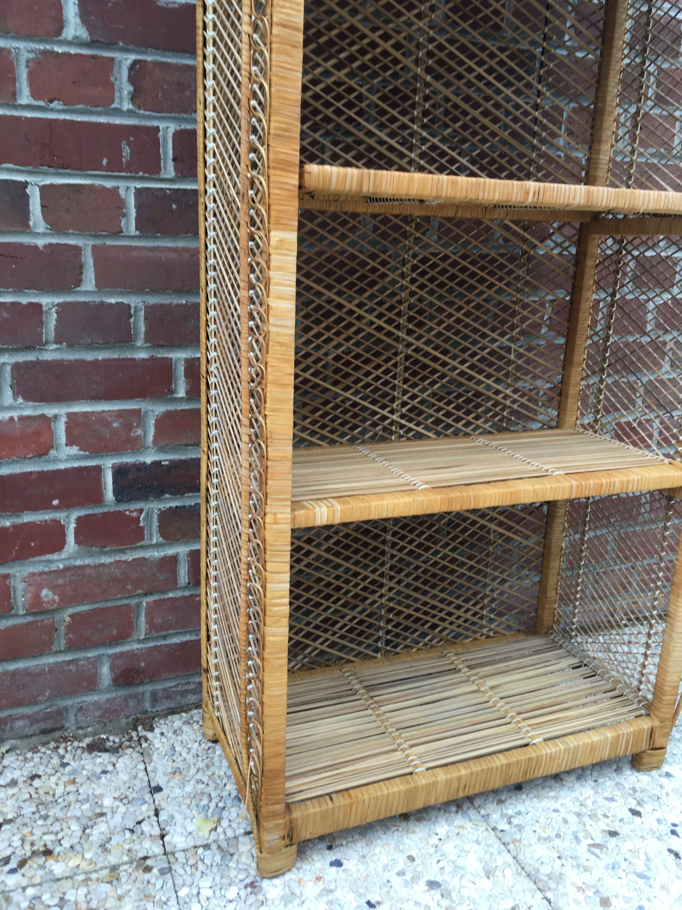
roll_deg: -0.3
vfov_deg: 61.7
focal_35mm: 29
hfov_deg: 48.2
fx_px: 762
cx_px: 341
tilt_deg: -13.7
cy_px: 455
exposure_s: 1/50
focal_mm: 4.15
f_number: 2.2
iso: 32
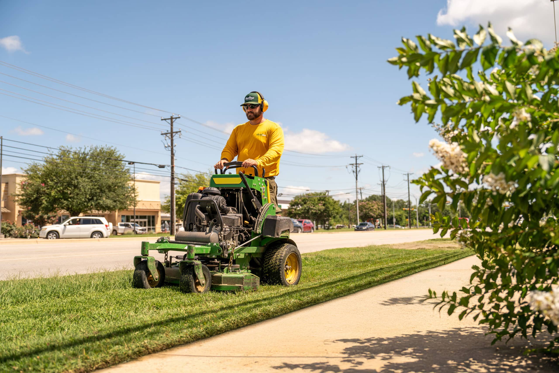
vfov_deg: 37.9
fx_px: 543
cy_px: 186
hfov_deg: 54.4
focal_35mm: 35
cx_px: 280
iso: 100
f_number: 2.8
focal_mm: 35
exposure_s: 1/1250
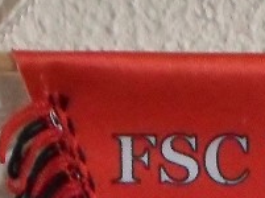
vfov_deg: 4.4
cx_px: 332
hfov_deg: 6.1
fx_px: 2468
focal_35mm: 323
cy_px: 559
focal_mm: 9.7
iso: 400
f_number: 3.6
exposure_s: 1/20
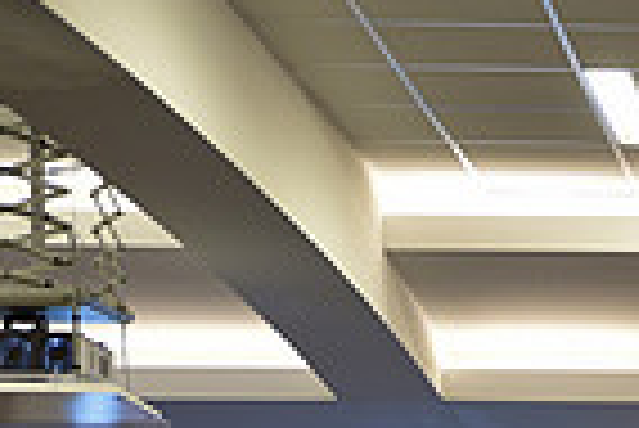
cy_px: 818
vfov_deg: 7.1
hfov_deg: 10.2
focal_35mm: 188
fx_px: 3340
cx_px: 1188
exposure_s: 1/60
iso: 1000
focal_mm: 46
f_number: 2.8
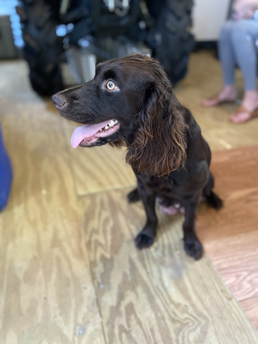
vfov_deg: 67.3
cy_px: 172
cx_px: 129
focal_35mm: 26
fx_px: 258
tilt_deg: -33.2
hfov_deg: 53.1
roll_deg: -0.7
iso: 640
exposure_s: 1/40
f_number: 1.8
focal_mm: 4.25
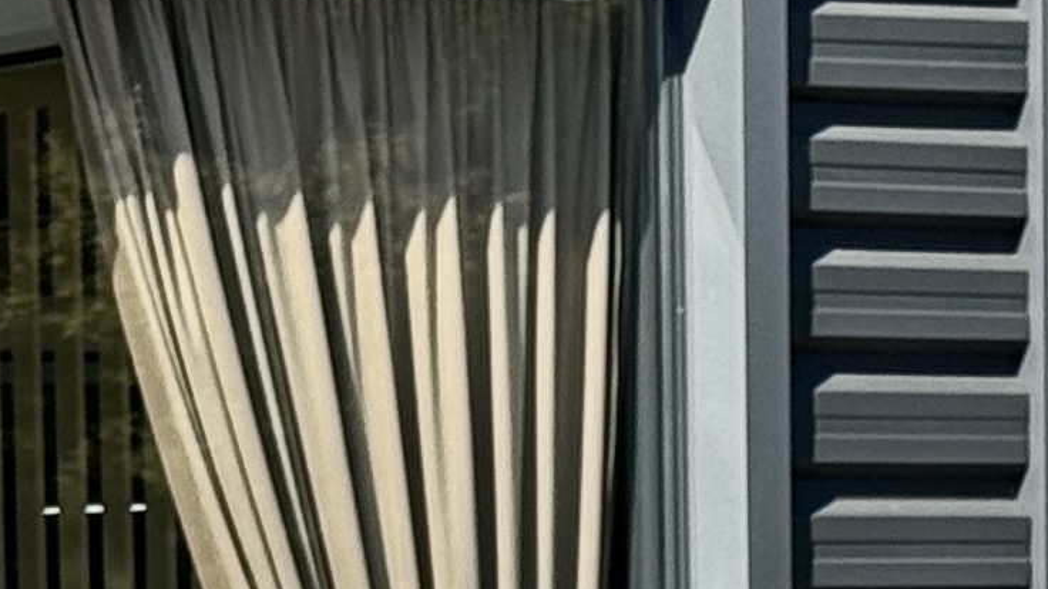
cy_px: 1723
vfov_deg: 4.6
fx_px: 7086
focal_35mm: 255
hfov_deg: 8.4
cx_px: 118
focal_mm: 6.76
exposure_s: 1/1597
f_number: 1.78
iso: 64
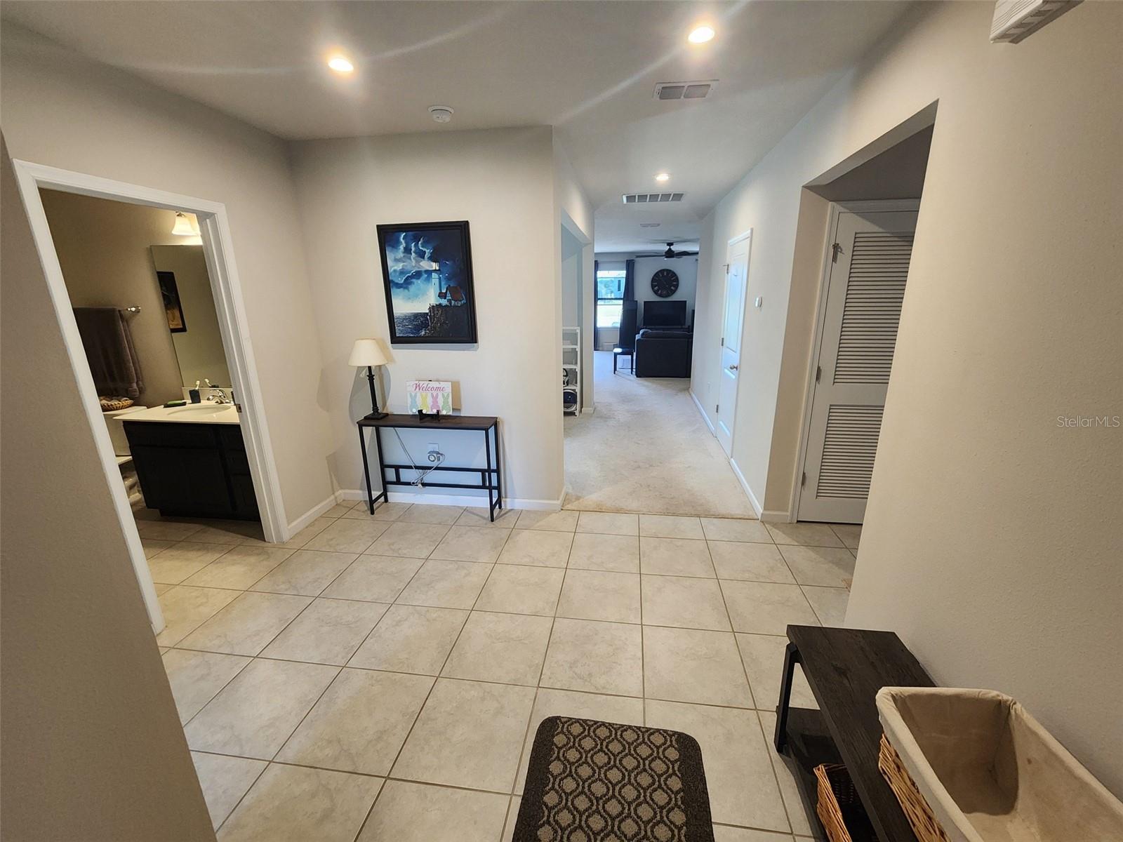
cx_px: 562
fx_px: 422
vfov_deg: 89.9
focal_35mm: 13
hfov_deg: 106.2
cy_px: 421
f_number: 2.2
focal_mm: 2.2
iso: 320
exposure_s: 1/60
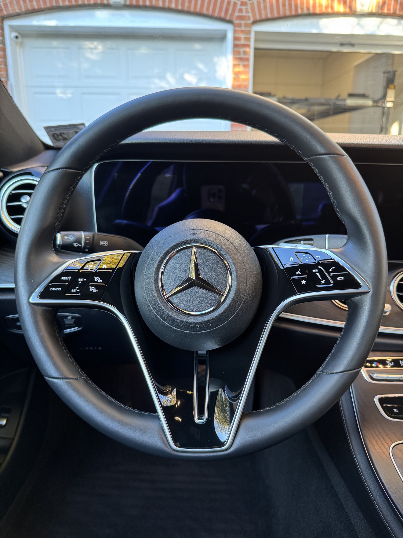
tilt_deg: -17.8
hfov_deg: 56.8
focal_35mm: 24
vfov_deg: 71.6
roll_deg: +1.6
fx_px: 373
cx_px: 202
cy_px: 269
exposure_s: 1/60
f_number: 1.78
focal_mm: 6.76
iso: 200
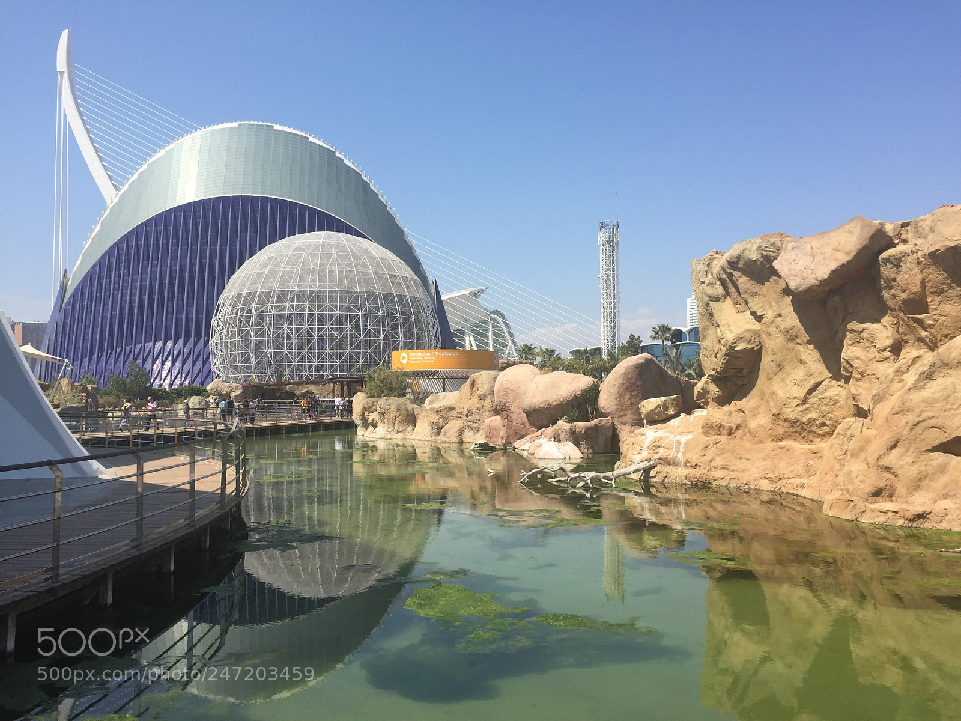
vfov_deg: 48.2
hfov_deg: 61.7
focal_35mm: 29
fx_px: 805
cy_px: 360
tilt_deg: +2.7
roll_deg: +0.1
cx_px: 480
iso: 32
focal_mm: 4.15
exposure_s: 1/2083
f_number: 2.2
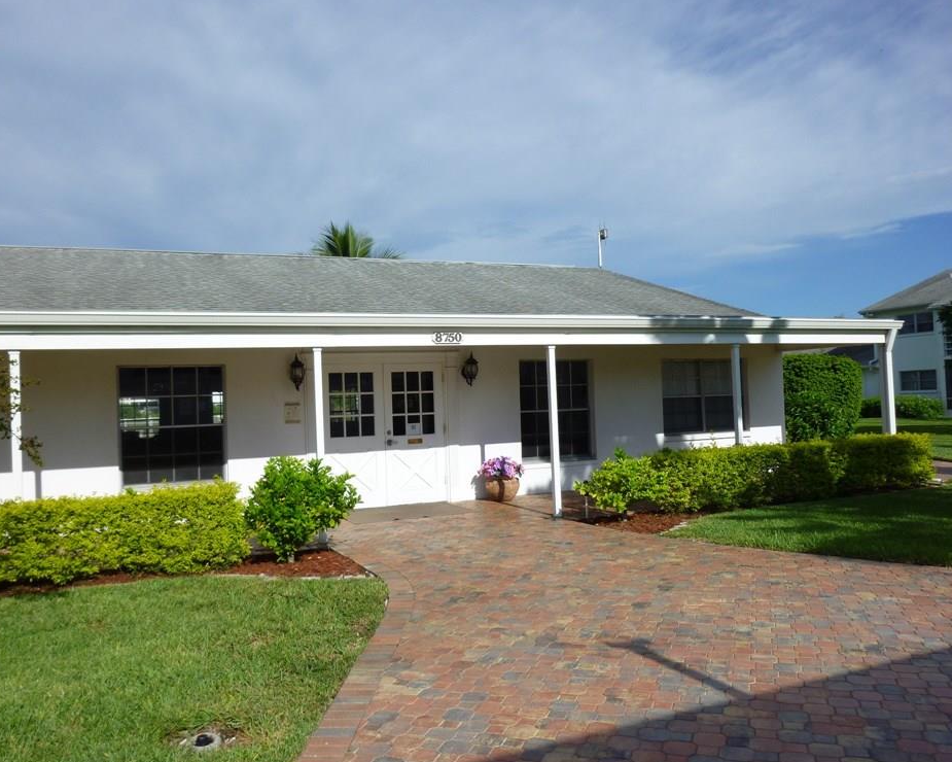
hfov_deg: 64.0
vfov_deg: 53.2
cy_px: 374
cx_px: 433
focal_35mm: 27
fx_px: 761
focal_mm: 4.5
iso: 80
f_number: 3.3
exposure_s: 1/1300
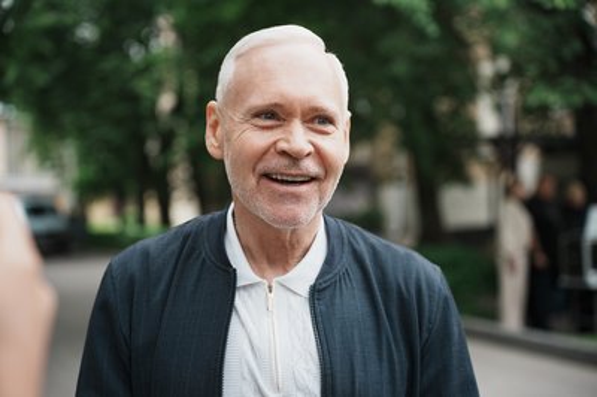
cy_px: 198
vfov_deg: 20.0
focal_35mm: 68
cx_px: 298
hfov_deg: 29.7
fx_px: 1127
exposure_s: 1/250
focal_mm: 68
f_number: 3.2
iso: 100
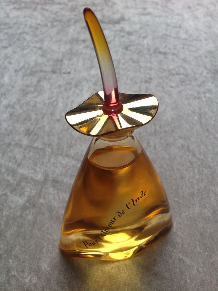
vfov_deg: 52.7
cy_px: 146
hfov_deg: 40.6
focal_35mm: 35
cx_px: 109
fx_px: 295
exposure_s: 1/288
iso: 50
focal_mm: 4.28
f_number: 2.4
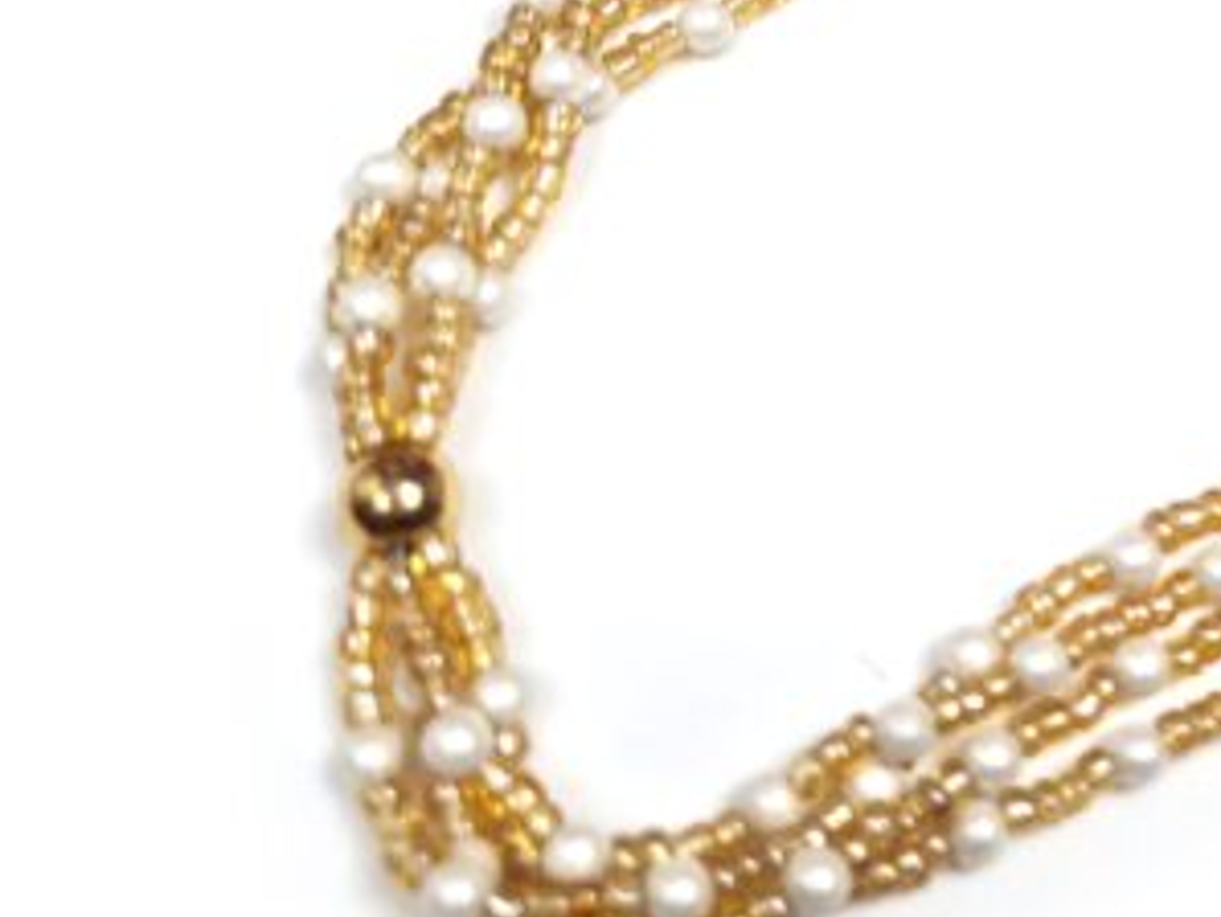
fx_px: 2153
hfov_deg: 28.5
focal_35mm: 61
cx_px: 1369
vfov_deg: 23.7
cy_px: 194
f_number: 1.8
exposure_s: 1/120
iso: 64
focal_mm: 5.4
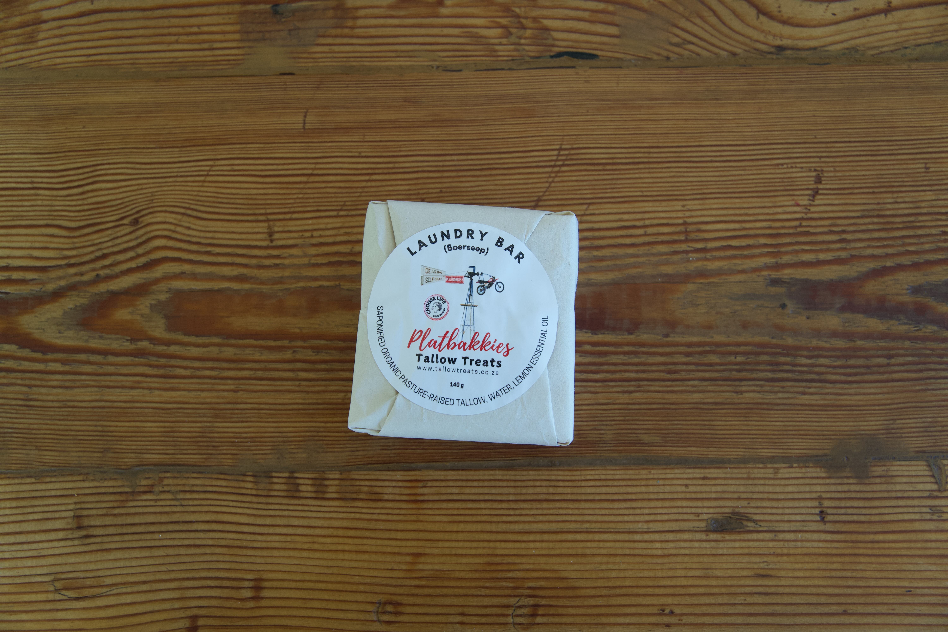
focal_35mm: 30
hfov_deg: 61.9
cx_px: 474
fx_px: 790
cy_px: 316
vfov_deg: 43.6
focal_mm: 20
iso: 500
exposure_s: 1/160
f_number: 4
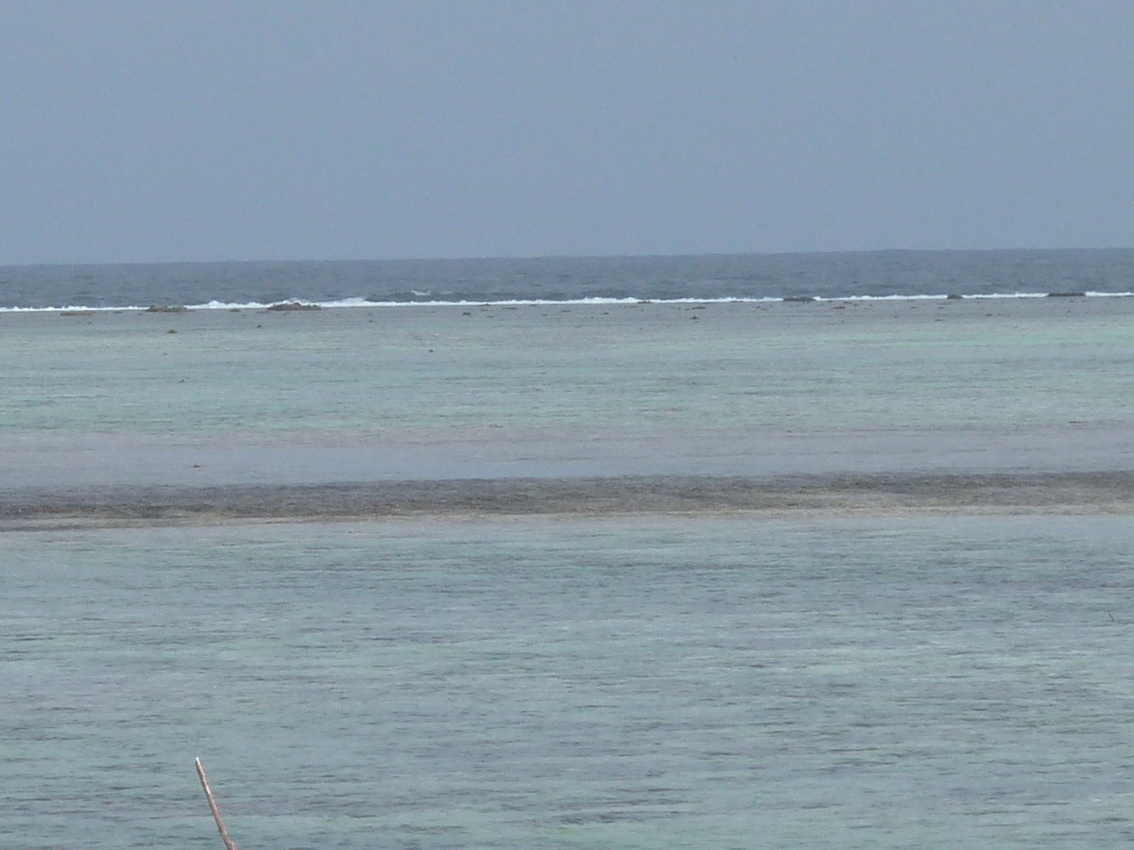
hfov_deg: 5.0
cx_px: 399
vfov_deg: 3.8
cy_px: 898
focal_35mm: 394
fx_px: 12906
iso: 80
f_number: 5.6
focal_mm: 22.5
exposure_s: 1/500
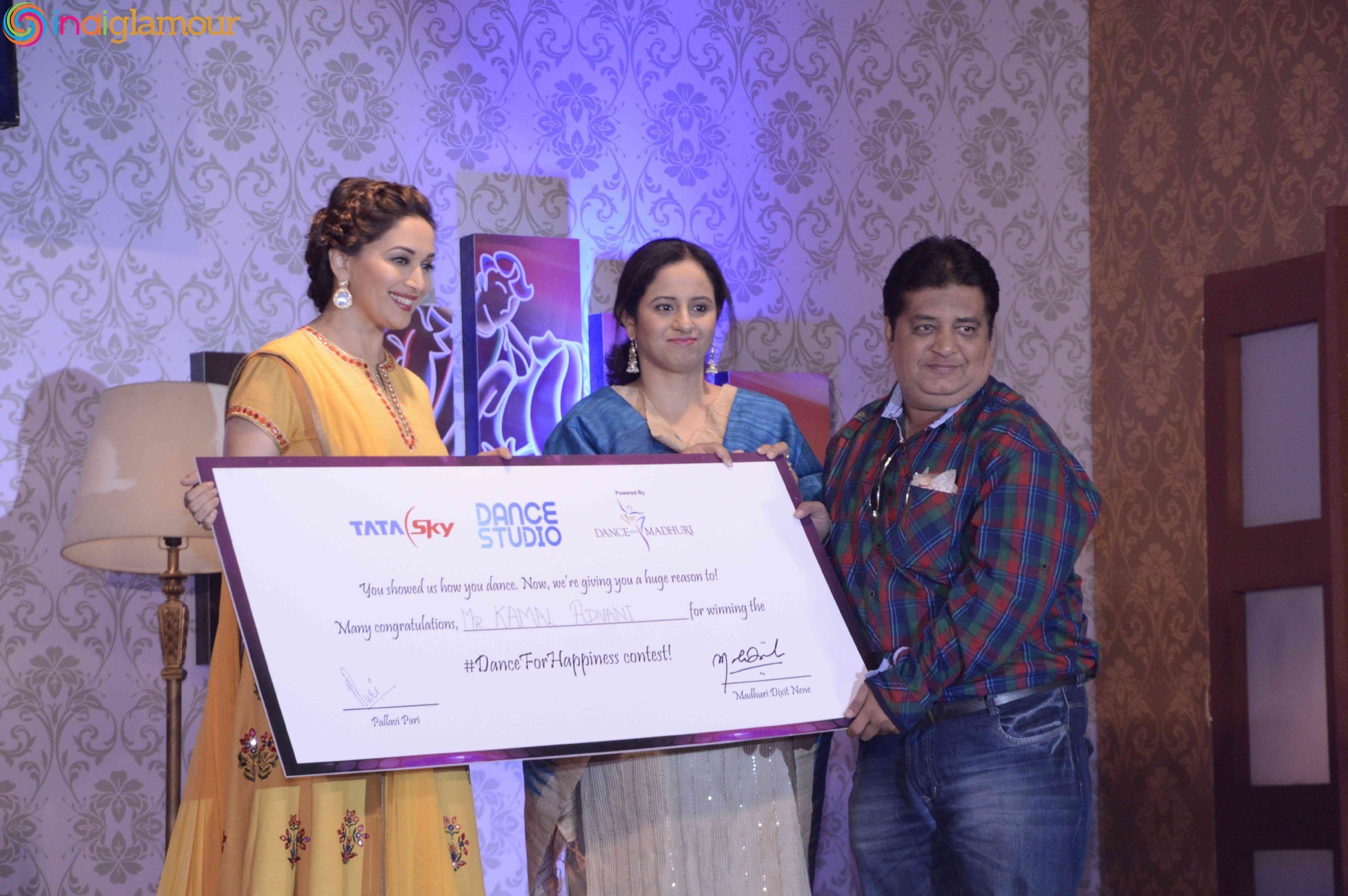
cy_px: 448
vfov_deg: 8.7
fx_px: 5892
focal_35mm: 158
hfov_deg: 13.1
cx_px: 674
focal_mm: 105
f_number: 9
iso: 1600
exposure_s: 1/200
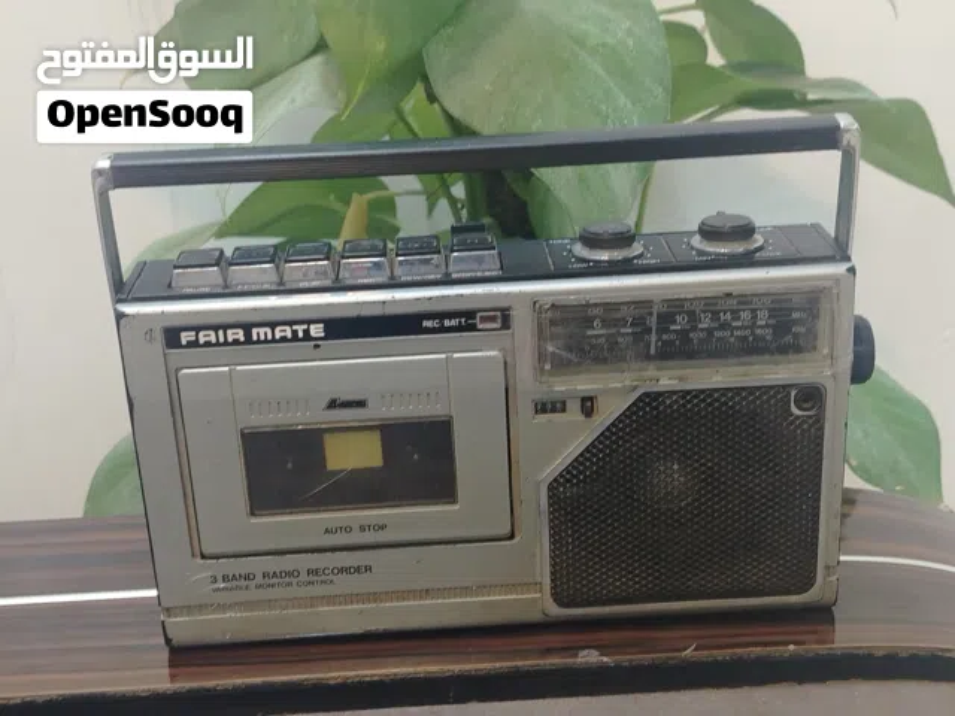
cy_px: 358
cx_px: 478
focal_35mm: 48
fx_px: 1324
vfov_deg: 30.3
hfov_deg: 39.7
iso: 853
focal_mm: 5.25
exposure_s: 1/50
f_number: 1.75
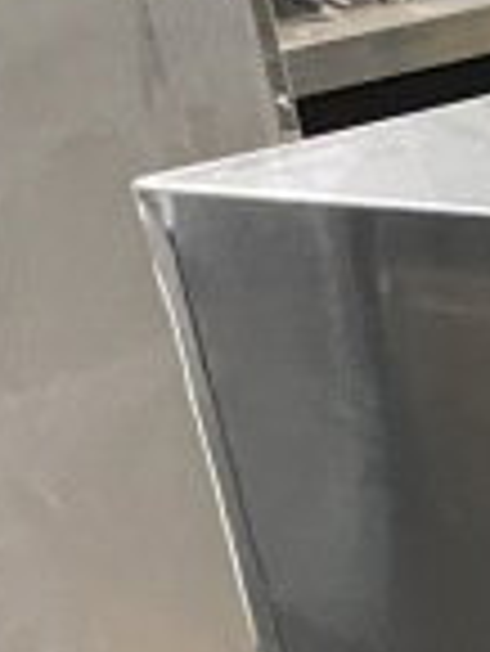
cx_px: 1268
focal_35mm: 146
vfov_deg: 12.0
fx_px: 2752
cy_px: 1329
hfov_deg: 9.0
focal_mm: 4.2
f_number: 1.6
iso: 500
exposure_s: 1/60
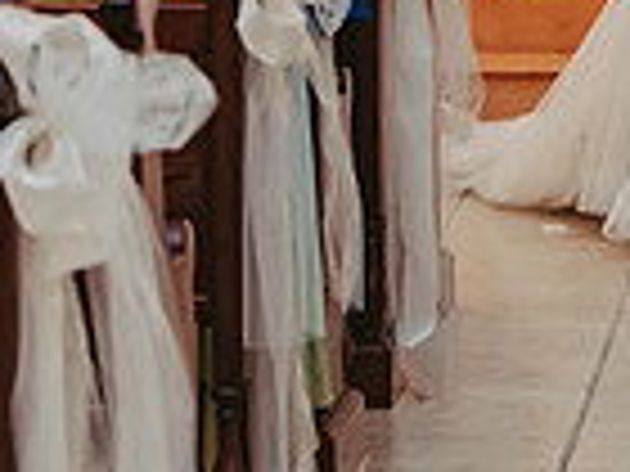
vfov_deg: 5.3
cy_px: -308
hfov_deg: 7.1
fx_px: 5060
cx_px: 801
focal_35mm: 278
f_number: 2.8
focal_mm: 70
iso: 1600
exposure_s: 1/80
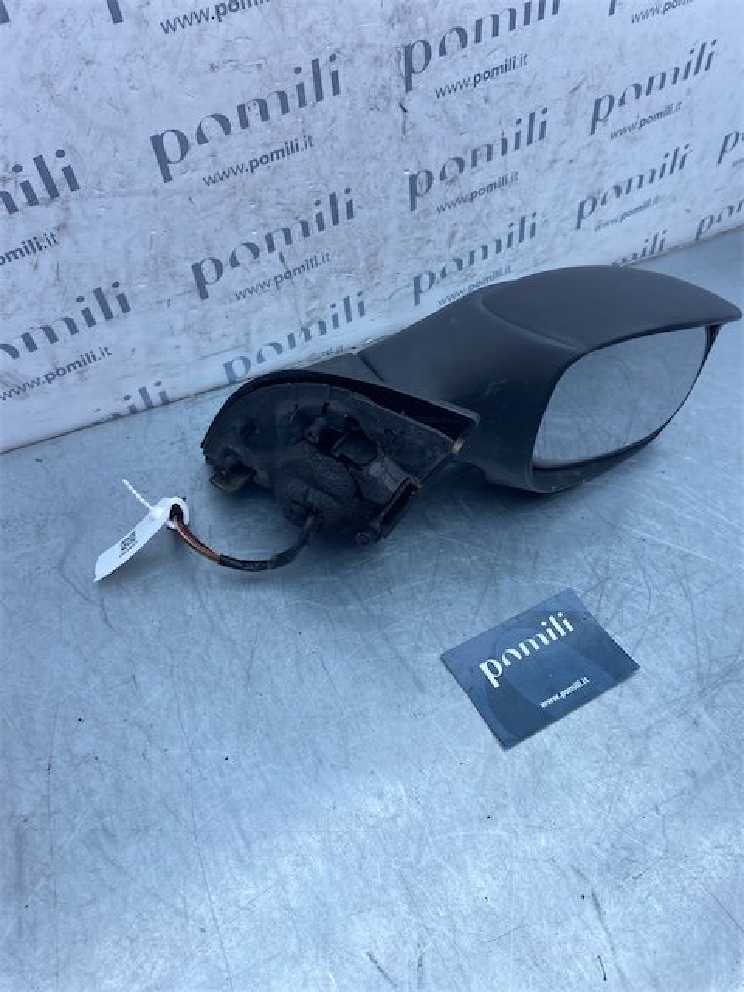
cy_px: 496
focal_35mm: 26
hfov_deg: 53.1
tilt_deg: -47.8
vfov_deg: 67.3
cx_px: 372
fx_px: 745
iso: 32
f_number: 1.8
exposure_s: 1/949
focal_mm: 4.25
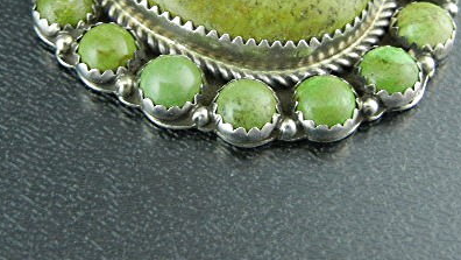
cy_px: -10
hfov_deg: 20.5
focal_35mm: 104
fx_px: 1272
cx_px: 215
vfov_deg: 11.5
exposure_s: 1/17.5
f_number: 4
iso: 400
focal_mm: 10.6
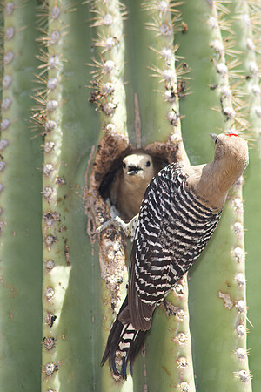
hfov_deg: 3.4
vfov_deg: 5.2
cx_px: 130
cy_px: 196
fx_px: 4350
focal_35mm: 400
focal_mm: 400
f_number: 10
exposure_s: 1/250
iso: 400
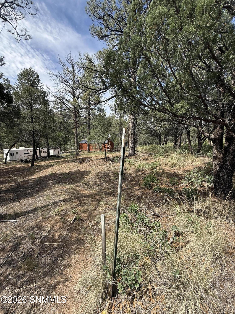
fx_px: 127
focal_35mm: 14
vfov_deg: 102.1
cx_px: 118
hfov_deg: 85.7
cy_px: 157
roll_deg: -2.6
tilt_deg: -4.2
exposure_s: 1/799
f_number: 2.2
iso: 50
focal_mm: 2.22
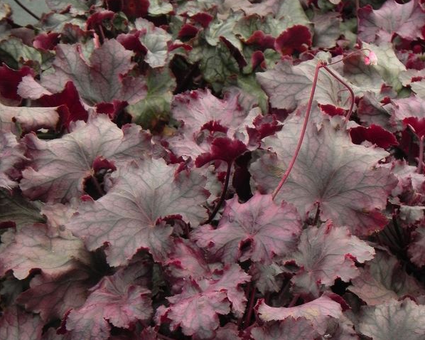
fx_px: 3483
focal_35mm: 277
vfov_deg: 5.6
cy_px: 213
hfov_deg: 7.0
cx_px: 212
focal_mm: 37.7
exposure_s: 1/50
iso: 160
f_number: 5
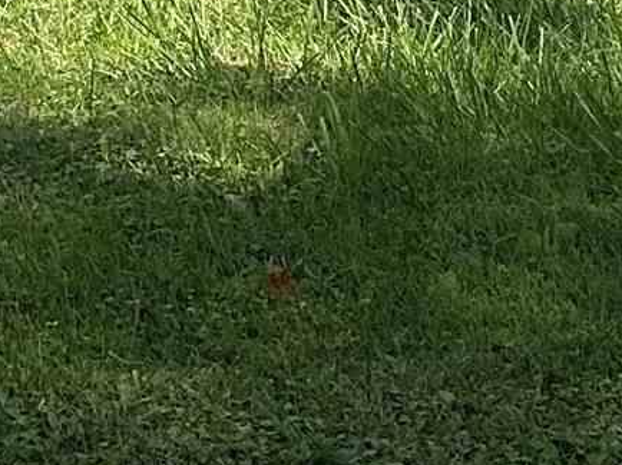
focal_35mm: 170
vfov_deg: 7.6
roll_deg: -1.5
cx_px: -168
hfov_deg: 11.4
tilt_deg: -0.6
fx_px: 3053
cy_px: -960
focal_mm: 6.86
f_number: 1.78
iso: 80
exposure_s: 1/4762
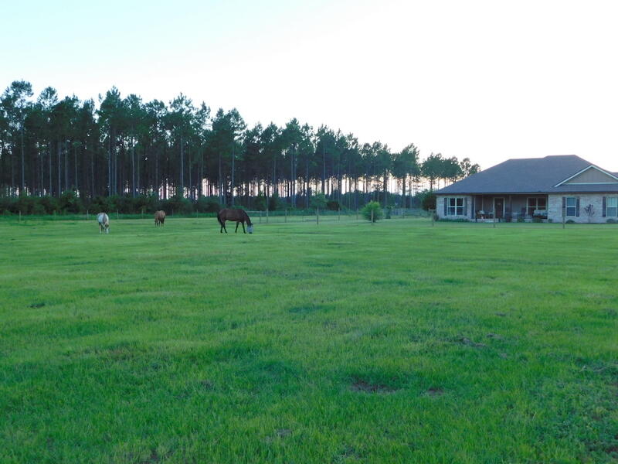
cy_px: 232
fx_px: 643
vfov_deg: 39.7
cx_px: 309
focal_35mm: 36
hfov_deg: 51.4
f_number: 3.5
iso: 125
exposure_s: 1/125
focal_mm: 6.3
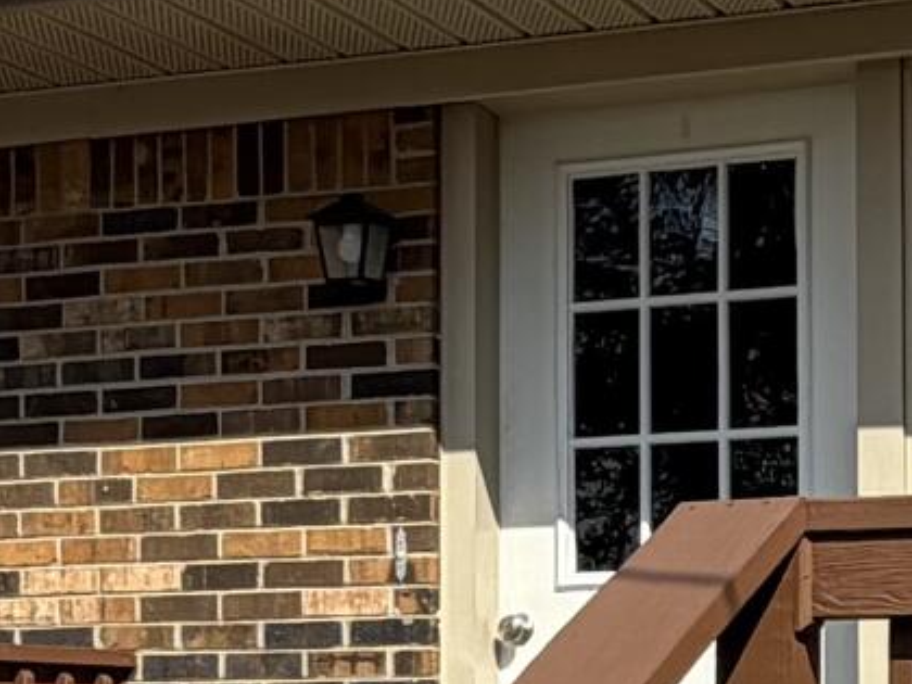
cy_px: 706
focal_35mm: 100
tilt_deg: +1.8
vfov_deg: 14.5
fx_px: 2635
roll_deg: +0.0
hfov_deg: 19.5
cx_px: 717
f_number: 2.2
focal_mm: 2.22
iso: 20
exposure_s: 1/901
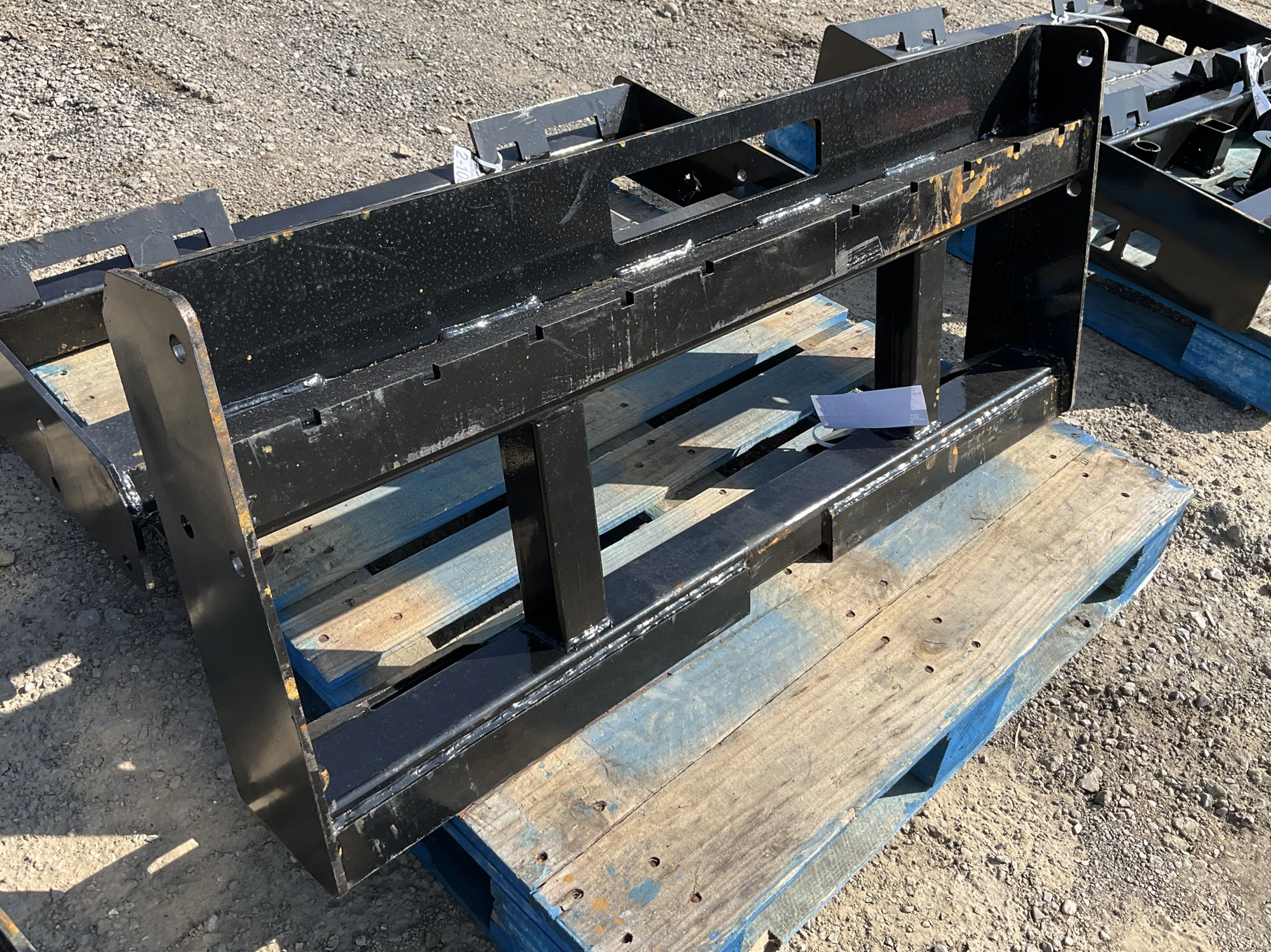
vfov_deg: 44.1
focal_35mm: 32
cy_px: 448
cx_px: 652
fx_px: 1175
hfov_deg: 56.8
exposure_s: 1/978
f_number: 1.8
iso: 25
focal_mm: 3
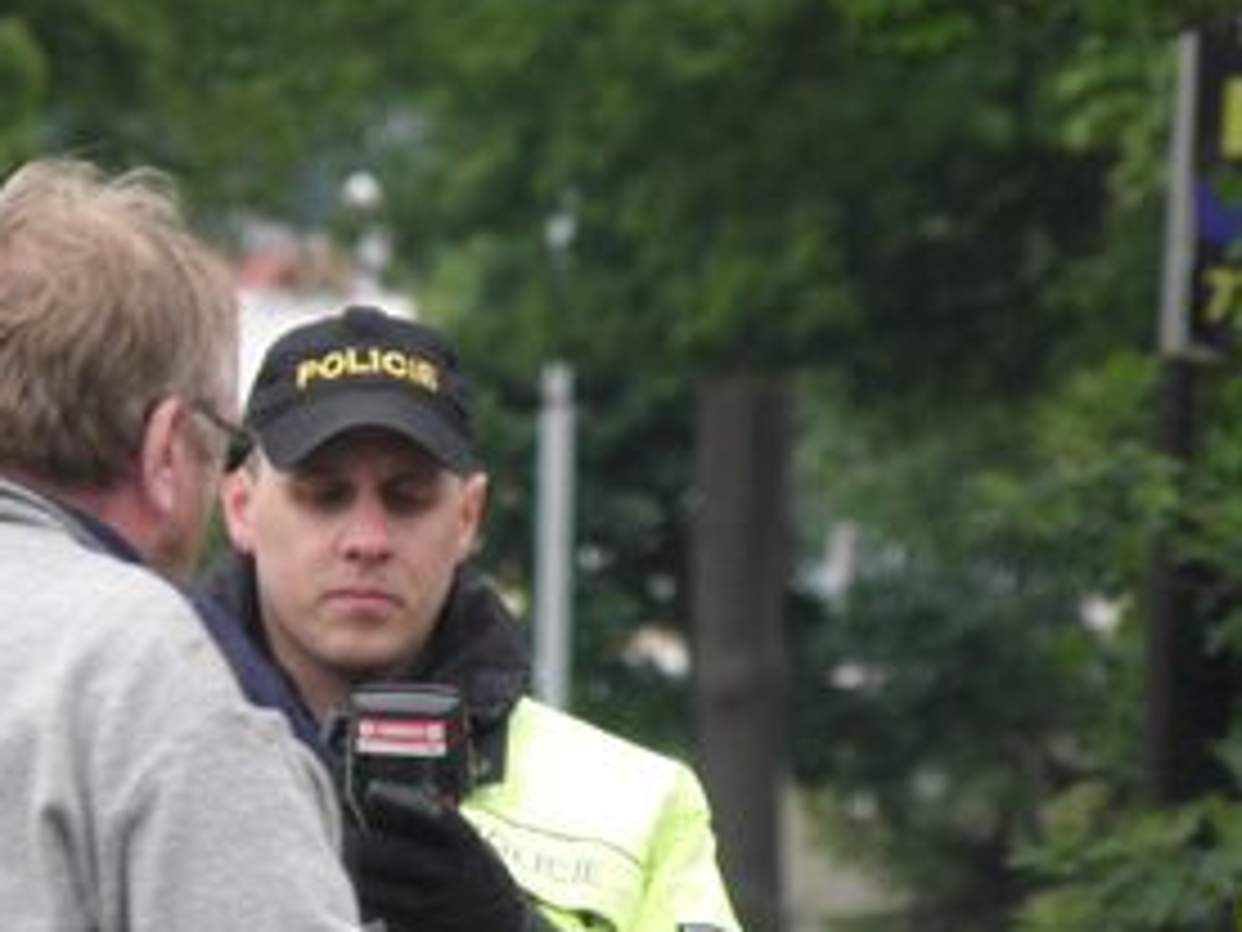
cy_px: 450
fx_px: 36812
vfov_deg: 1.4
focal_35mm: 1026
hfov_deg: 1.9
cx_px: 171
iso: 125
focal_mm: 78.79
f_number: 5
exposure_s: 1/100
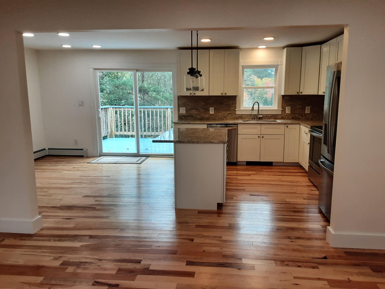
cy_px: 144
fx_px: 300
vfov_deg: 51.4
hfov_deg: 65.3
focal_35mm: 27
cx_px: 192
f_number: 1.9
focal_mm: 2.91
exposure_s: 1/120
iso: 64
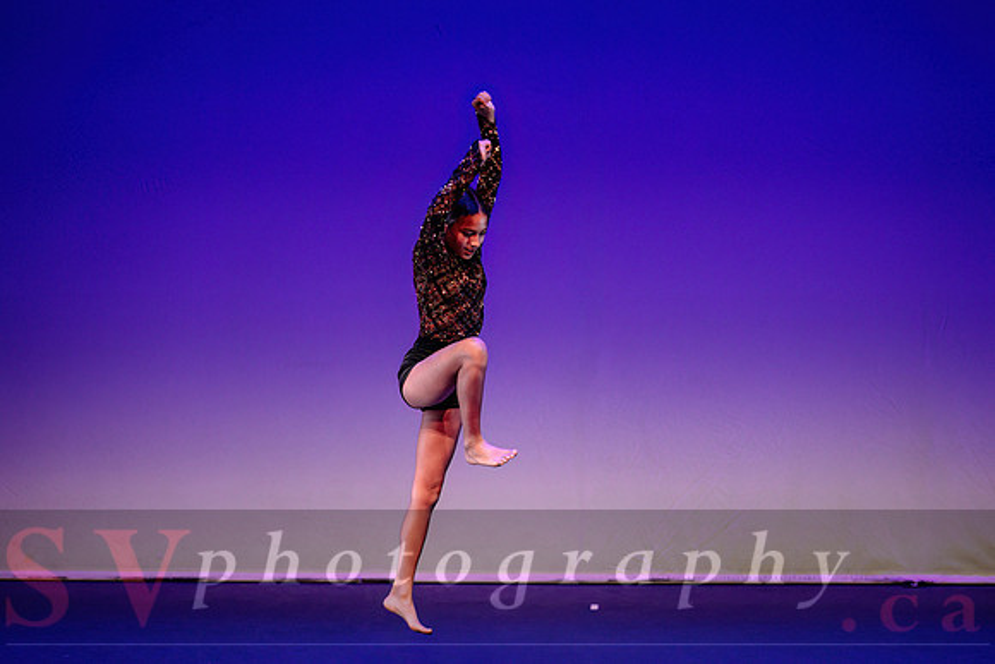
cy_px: 437
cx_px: 498
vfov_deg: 7.2
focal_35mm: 191
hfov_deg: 10.8
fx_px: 5273
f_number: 2.8
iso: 1600
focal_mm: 145
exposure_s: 1/400
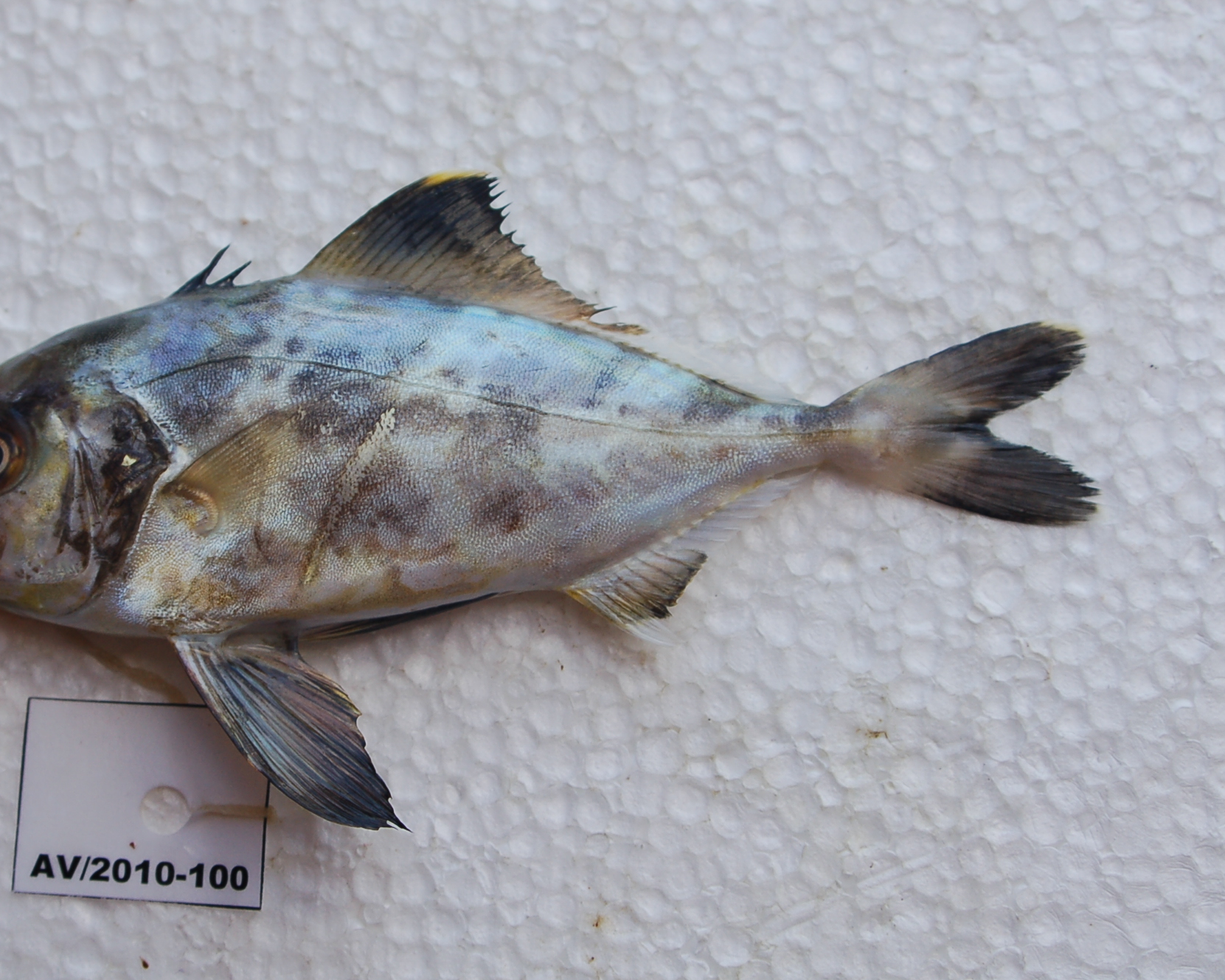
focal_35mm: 84
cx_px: 477
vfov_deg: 18.3
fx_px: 3046
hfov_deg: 22.7
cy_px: 473
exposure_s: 1/125
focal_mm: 44
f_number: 5.6
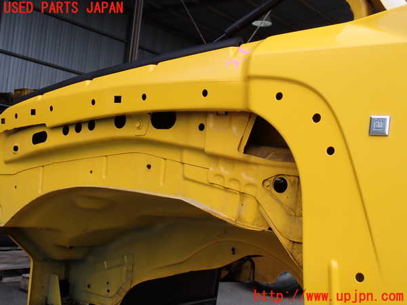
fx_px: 588
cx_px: 204
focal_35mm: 50
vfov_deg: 29.1
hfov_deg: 38.2
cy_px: 152
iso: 100
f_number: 4.5
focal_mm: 9.01
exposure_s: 1/320
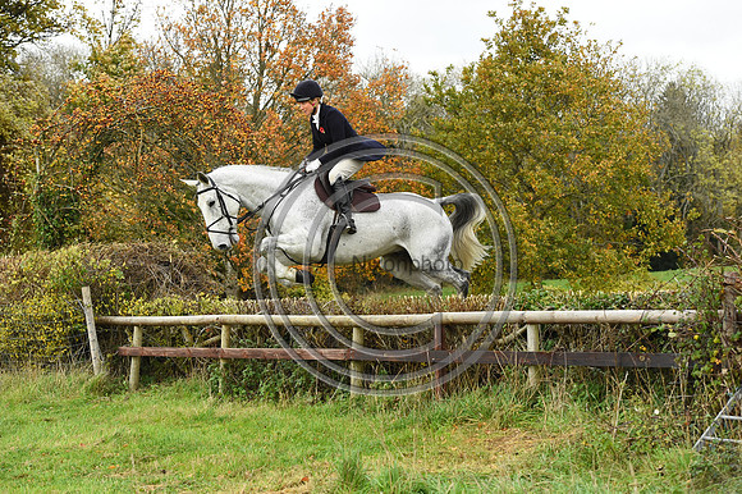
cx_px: 371
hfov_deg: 23.9
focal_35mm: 85
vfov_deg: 16.1
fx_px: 1751
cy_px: 247
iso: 3200
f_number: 5.6
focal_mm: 85
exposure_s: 1/1250
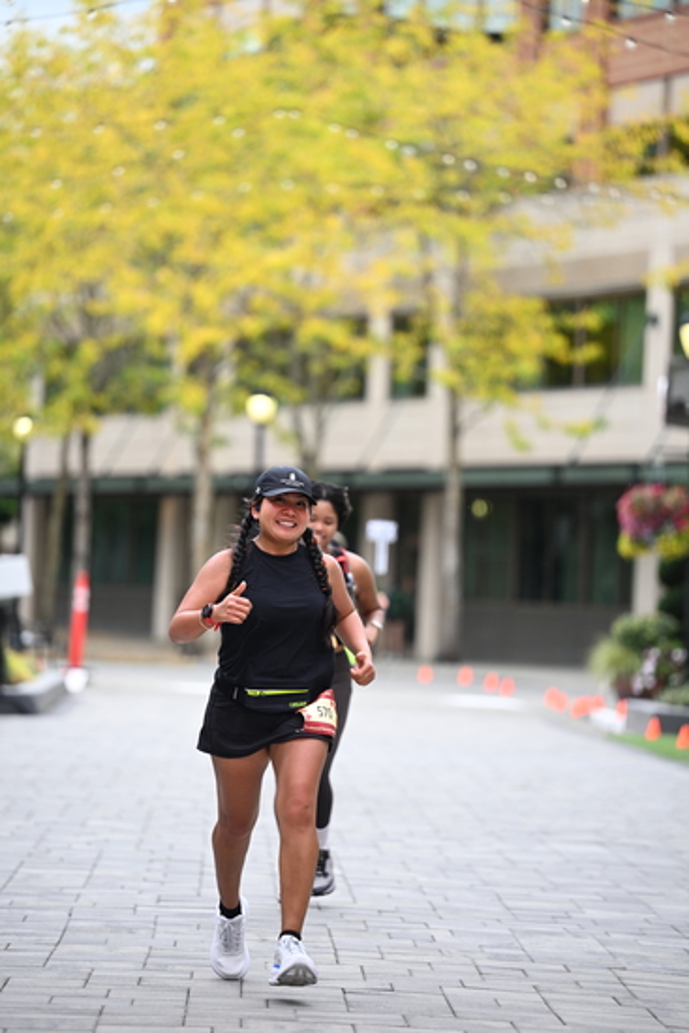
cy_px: 516
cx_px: 344
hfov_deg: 8.6
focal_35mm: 160
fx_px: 4590
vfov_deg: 12.8
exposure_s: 1/1600
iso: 640
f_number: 2.8
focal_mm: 160
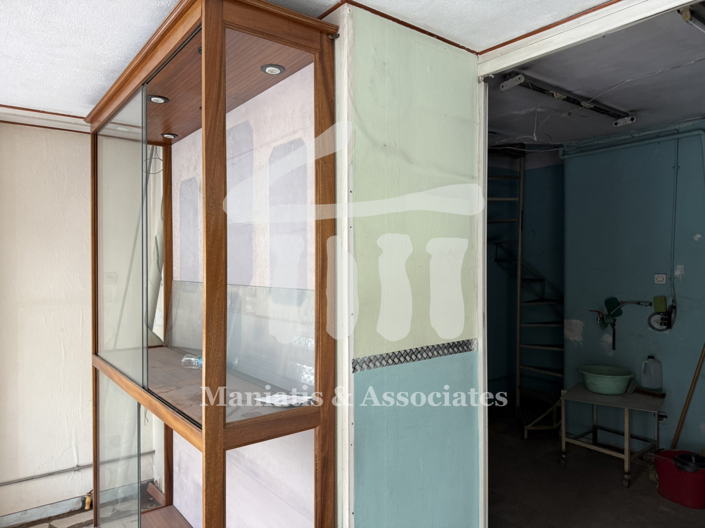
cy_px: 264
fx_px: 489
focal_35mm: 24
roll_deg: +0.2
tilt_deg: +0.5
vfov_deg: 56.8
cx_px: 352
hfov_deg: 71.6
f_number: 1.78
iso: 200
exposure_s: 1/101
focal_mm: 6.76
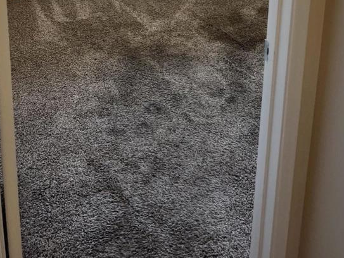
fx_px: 487
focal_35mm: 49
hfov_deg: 38.9
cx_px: 173
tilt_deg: -11.9
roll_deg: -3.0
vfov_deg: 26.6
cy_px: -46
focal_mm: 5.1
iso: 125
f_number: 1.6
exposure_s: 1/120
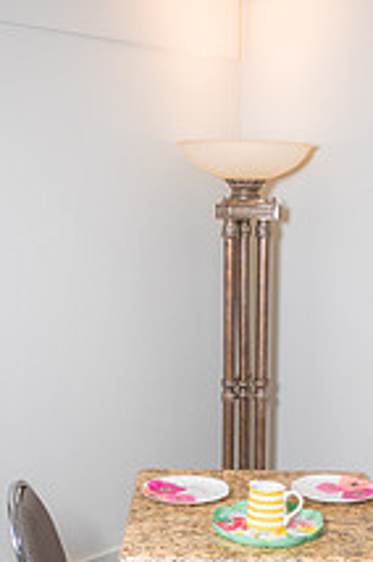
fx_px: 920
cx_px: 242
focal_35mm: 59
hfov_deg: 22.8
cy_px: 399
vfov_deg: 33.5
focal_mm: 28
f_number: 8
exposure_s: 1/160
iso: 1000
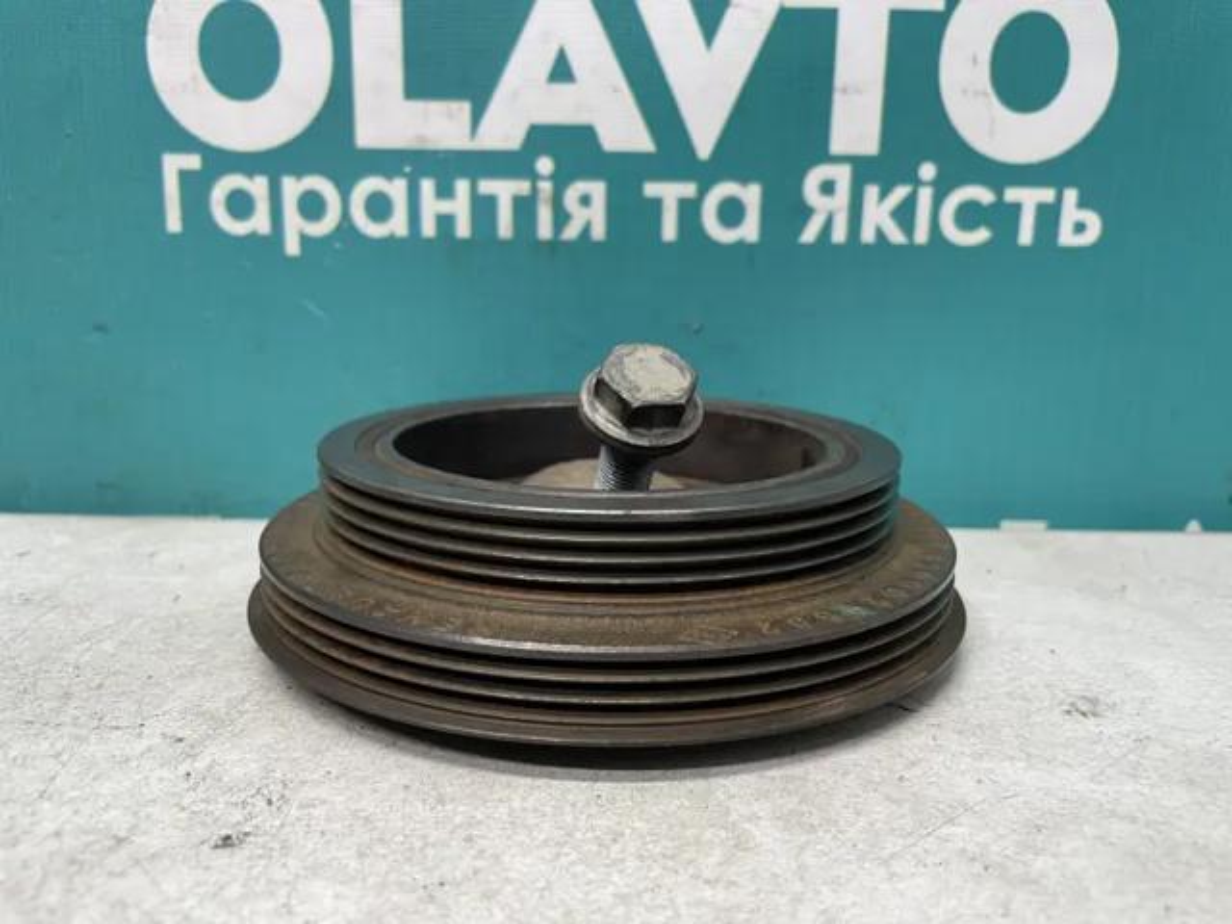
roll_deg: -0.1
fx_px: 925
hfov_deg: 67.3
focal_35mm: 26
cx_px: 616
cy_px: 462
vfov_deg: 53.1
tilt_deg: -11.7
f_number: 1.6
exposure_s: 1/50
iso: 64
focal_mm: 4.2
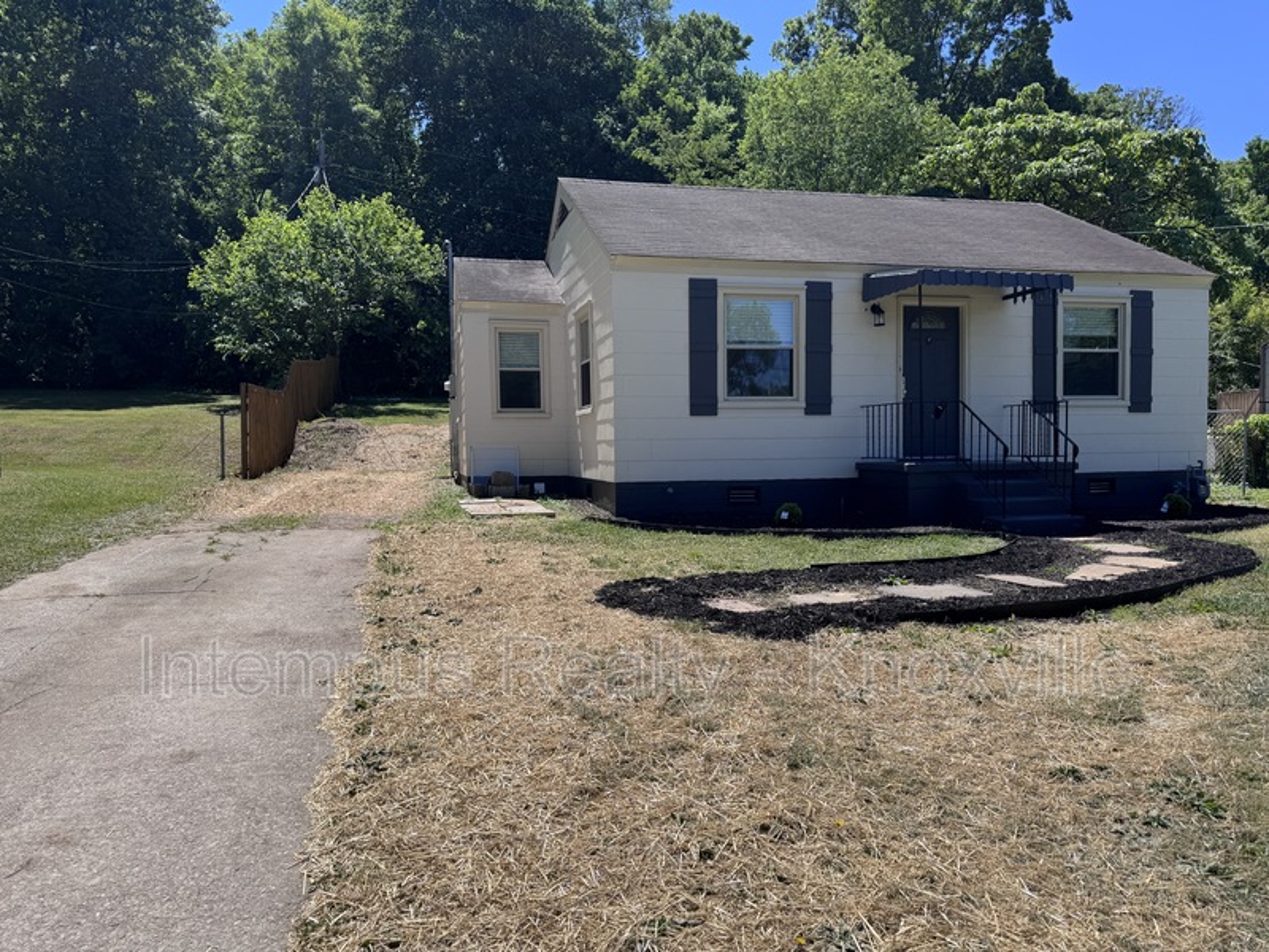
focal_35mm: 24
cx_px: 634
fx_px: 880
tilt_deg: -2.4
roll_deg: +0.5
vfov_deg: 56.8
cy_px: 476
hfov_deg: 71.6
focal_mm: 6.76
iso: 80
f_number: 1.78
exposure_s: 1/4608
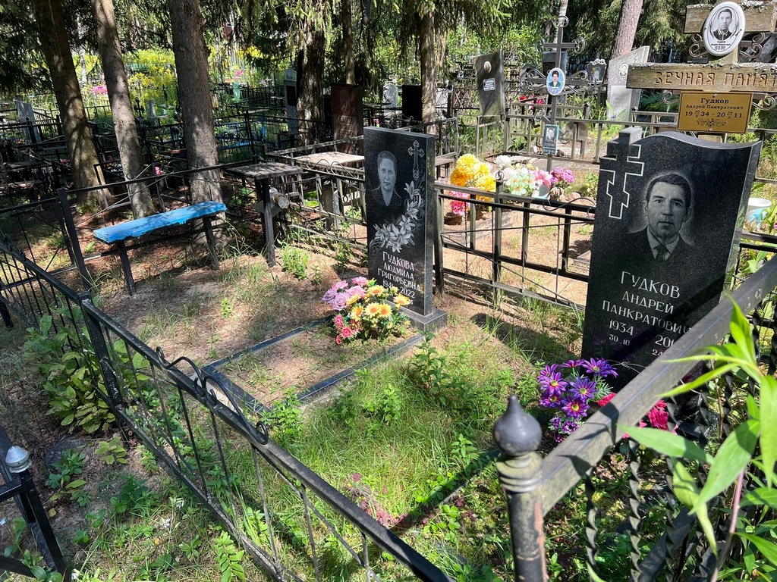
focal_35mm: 26
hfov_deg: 67.3
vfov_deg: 53.1
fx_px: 584
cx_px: 388
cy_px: 291
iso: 50
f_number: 1.5
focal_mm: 5.7
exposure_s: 1/718
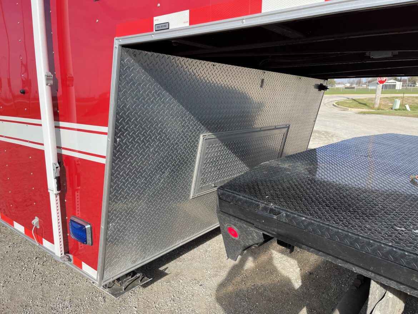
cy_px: 157
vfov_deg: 53.1
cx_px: 209
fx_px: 314
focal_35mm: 26
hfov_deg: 67.3
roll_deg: +0.7
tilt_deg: -13.3
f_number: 1.6
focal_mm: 5.1
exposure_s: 1/2203
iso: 32
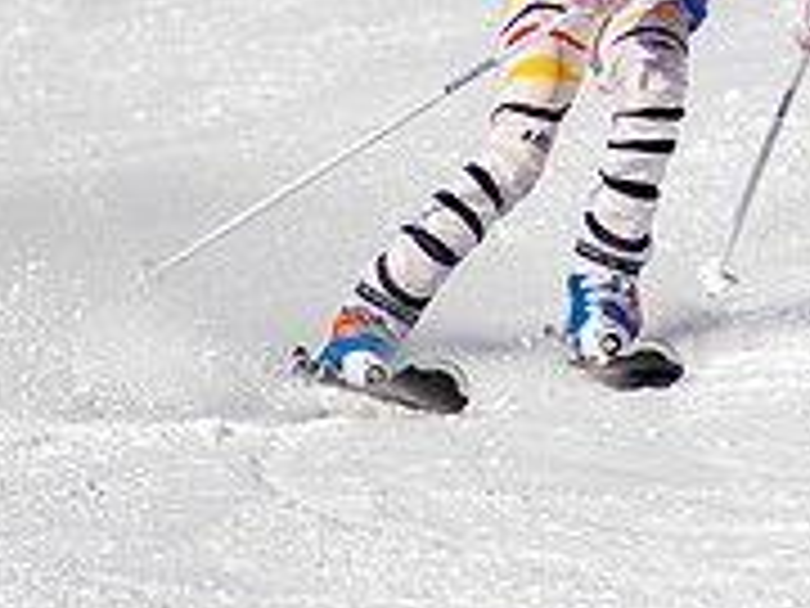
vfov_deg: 0.8
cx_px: 895
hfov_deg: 1.1
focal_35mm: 1882
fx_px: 44038
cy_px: -137
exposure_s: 1/6400
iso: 100
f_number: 2.8
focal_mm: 300
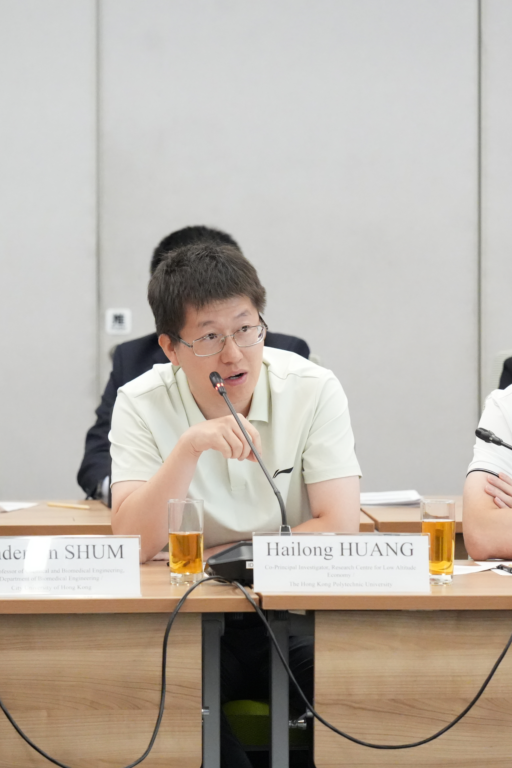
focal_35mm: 230
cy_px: 384
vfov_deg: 9.0
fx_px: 4906
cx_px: 247
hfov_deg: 6.0
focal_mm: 153
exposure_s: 1/320
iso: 12800
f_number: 4
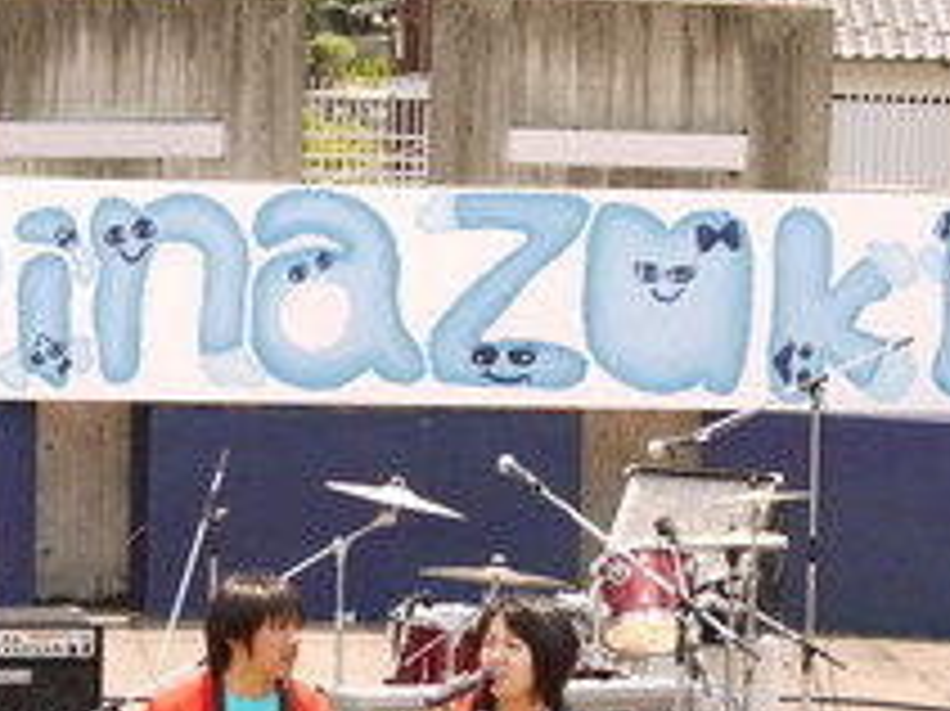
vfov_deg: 6.9
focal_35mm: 213
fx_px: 5842
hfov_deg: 9.3
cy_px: 754
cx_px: 347
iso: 100
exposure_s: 1/160
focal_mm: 45
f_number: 7.1
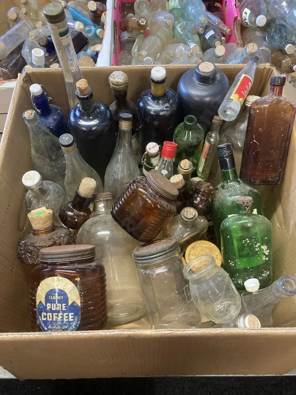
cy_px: 198
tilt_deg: -61.6
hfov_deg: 49.7
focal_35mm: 28
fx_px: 319
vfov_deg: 63.4
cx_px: 148
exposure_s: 1/50
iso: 250
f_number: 1.8
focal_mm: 3.99
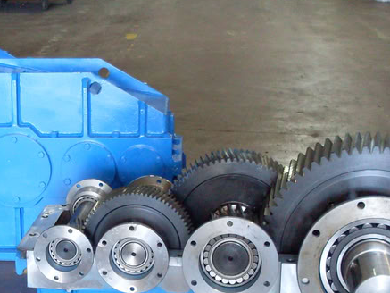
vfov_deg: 16.9
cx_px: 87
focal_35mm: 87
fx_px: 980
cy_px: 193
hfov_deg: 22.2
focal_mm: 6.3
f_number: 2.8
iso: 200
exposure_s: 1/15
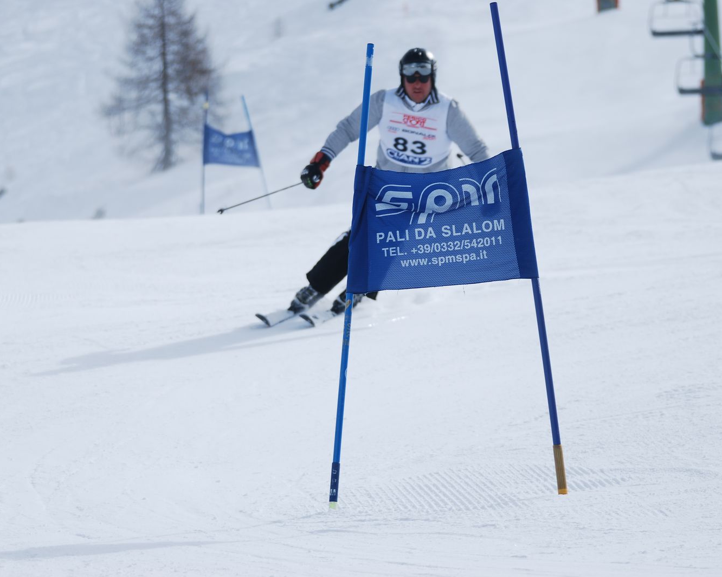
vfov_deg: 6.1
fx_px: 5426
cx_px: 345
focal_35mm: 254
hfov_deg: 7.6
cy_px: 289
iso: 100
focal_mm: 150
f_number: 5
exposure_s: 1/1000
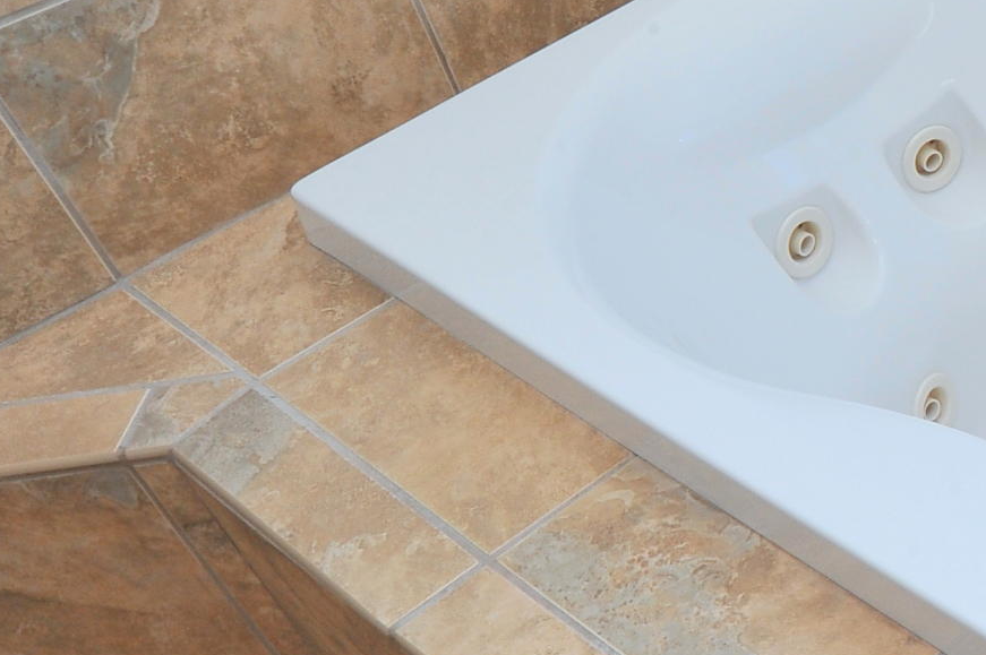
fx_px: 1696
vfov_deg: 21.9
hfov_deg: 25.2
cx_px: 1454
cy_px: 362
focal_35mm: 62
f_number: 18
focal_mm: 18
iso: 800
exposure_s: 1/30
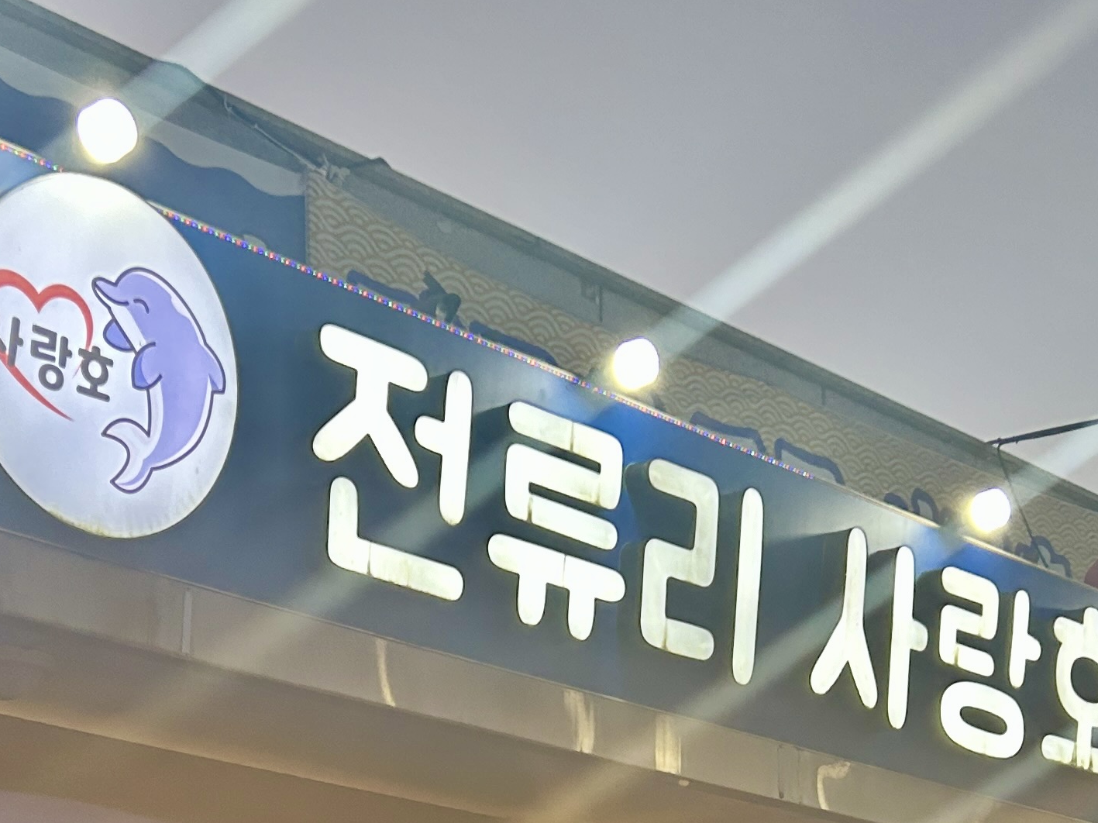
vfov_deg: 18.3
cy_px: 1119
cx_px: 380
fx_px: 2347
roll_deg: +0.1
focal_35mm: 74
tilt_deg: +4.3
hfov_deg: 26.2
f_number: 1.5
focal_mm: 5.7
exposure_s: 1/120
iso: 125
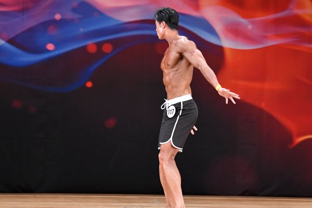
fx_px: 2347
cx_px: 178
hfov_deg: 7.6
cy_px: 108
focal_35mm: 271
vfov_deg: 5.1
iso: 3200
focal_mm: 150
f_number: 5.6
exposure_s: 1/400
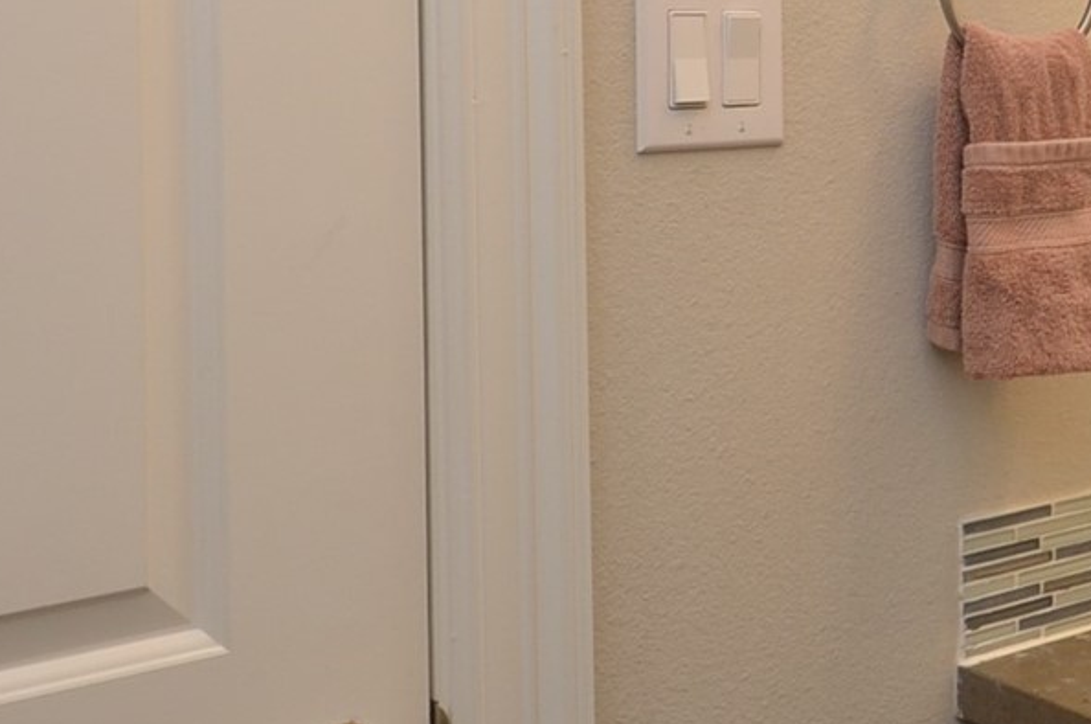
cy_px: 89
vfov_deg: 23.9
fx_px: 1664
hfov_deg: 35.8
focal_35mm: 55
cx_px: 754
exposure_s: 1/60
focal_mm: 10
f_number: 5.6
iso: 320
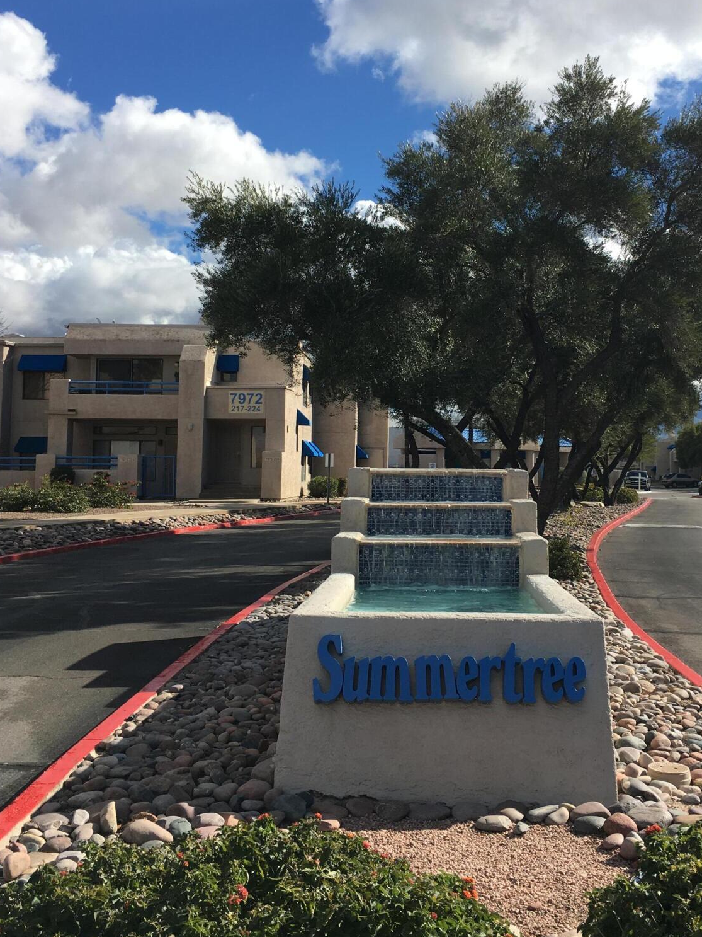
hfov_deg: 36.6
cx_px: 434
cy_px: 413
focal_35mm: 39
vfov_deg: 47.8
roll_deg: +0.7
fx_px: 1055
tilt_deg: +5.6
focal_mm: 4.15
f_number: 2.2
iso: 25
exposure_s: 1/1508
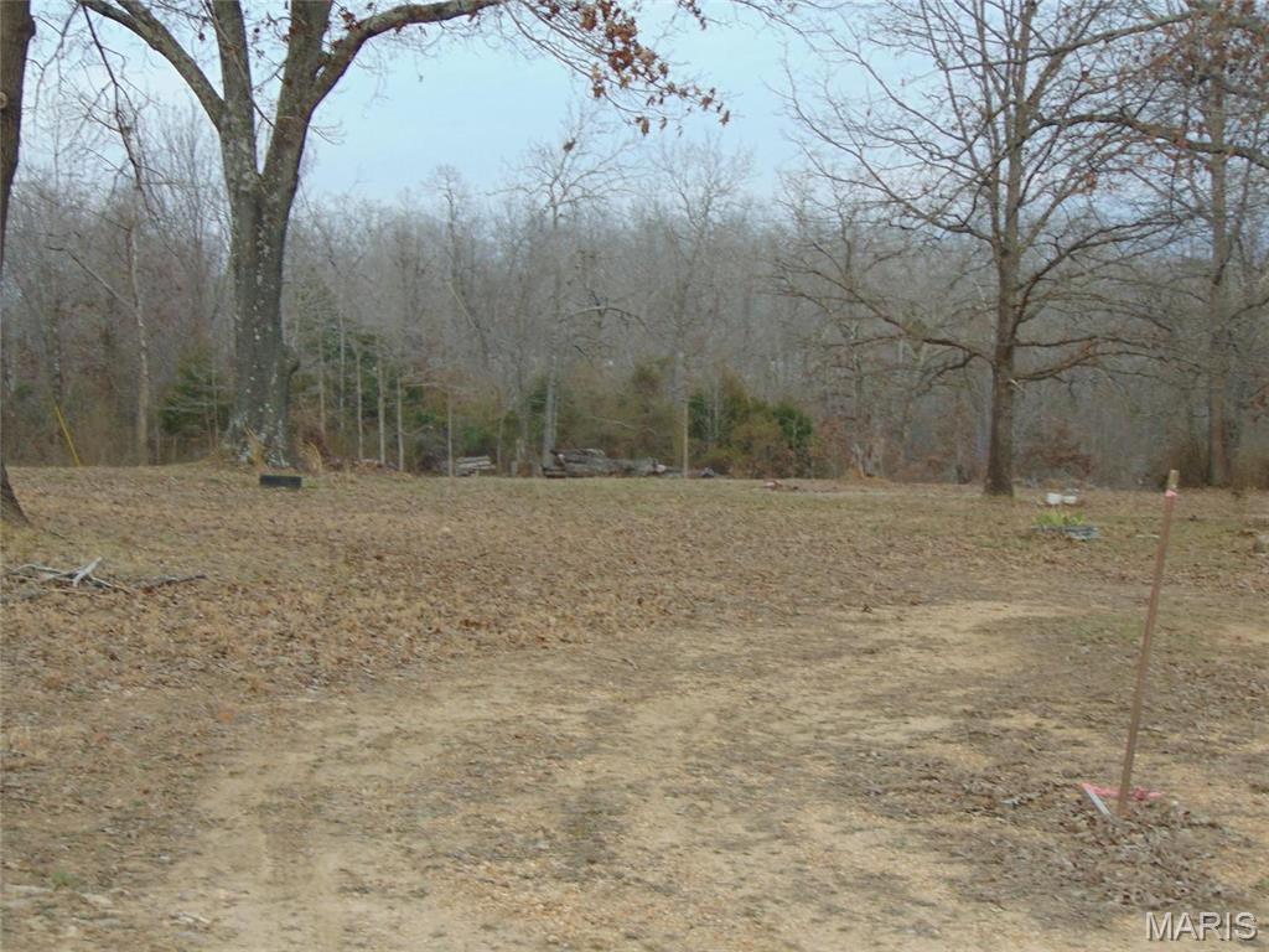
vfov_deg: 24.4
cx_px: 634
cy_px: 476
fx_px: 2200
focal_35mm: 60
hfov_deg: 32.2
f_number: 3.6
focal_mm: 10.8
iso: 80
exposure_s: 1/160
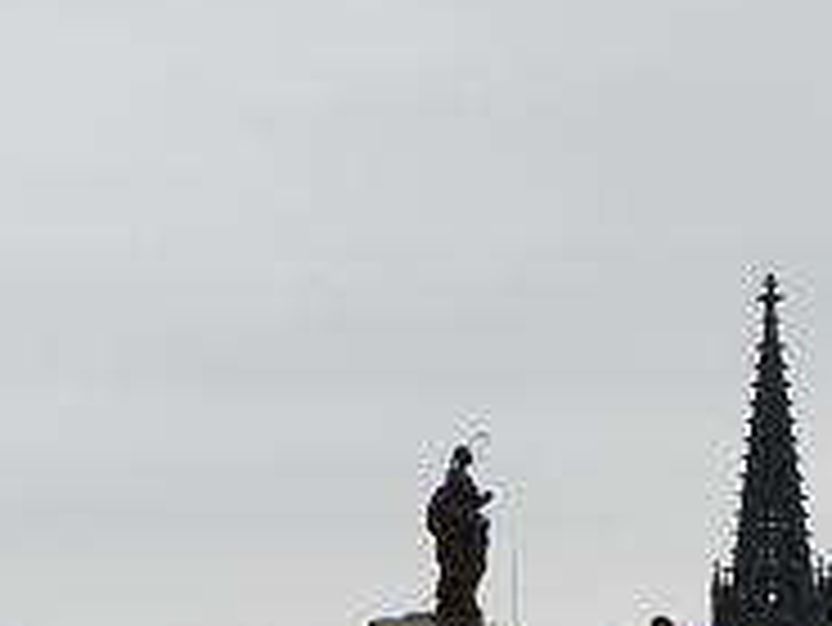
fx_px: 6133
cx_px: 1462
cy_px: 1108
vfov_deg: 5.7
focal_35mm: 255
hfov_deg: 7.5
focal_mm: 9.9
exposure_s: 1/320
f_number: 5.6
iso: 80
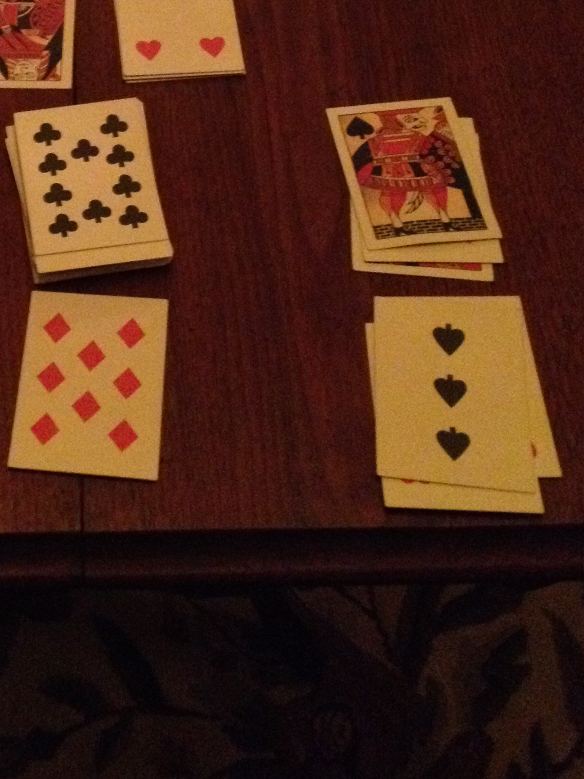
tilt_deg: -46.0
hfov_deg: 20.8
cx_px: 50
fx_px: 1552
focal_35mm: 69
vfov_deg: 27.3
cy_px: 95
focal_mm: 4.28
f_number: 2.4
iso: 800
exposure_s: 1/15
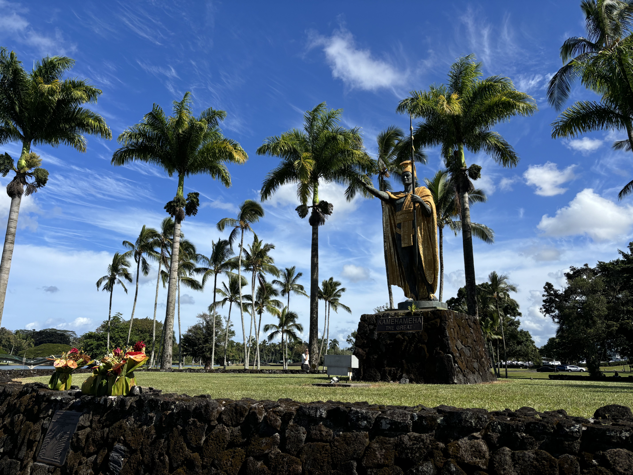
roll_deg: -0.5
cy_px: 238
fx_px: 475
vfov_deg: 53.1
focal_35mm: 26
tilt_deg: +13.5
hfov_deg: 67.3
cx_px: 316
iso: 50
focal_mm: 5.96
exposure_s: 1/4425
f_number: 1.6
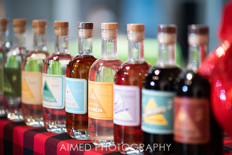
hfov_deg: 23.9
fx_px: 548
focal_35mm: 85
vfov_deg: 16.1
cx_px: 116
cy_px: 78
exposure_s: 1/250
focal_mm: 85
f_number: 1.4
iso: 1000
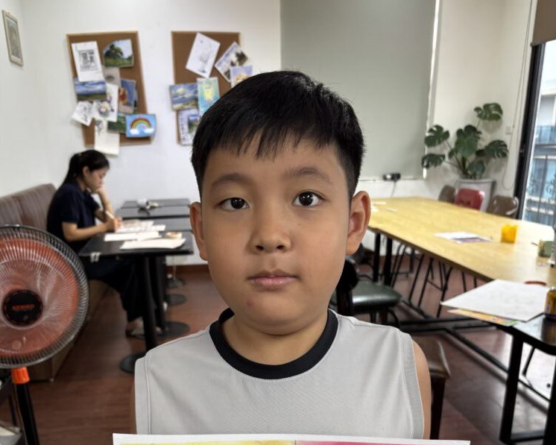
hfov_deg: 52.8
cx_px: 277
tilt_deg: -22.5
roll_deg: +0.7
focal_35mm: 34
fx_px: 560
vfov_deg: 41.5
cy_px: 358
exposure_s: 1/100
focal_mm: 5.96
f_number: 1.6
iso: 125
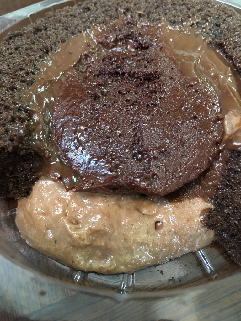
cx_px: 120
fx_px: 269
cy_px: 160
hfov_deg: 48.2
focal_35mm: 29
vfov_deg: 61.7
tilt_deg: -55.0
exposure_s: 1/8
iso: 80
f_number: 2.2
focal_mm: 4.15
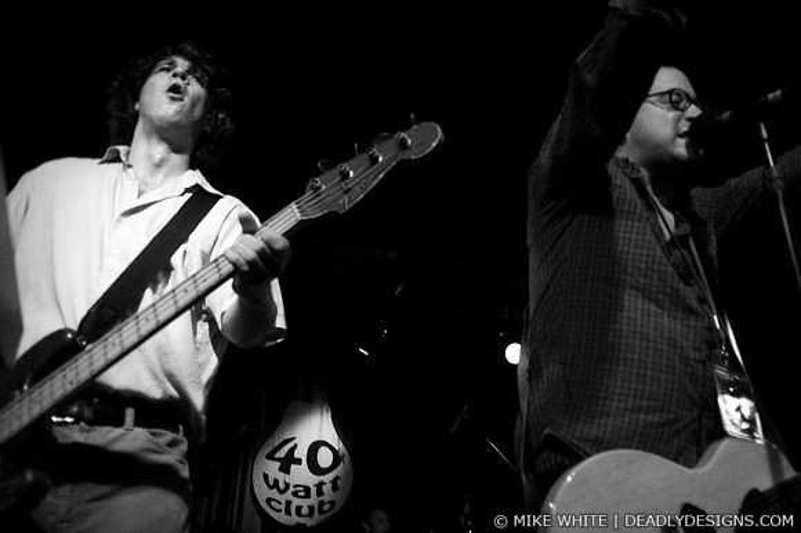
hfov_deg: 62.0
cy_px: 266
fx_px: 667
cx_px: 400
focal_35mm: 30
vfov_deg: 43.6
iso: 1600
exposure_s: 1/60
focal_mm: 20
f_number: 2.8
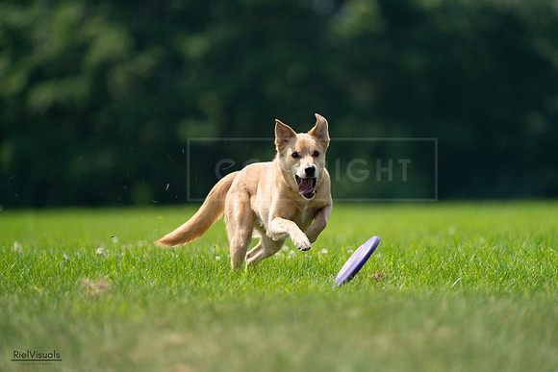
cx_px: 279
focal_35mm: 600
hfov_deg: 3.4
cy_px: 186
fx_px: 9302
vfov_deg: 2.3
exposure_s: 1/4000
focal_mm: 600
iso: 1600
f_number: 6.3
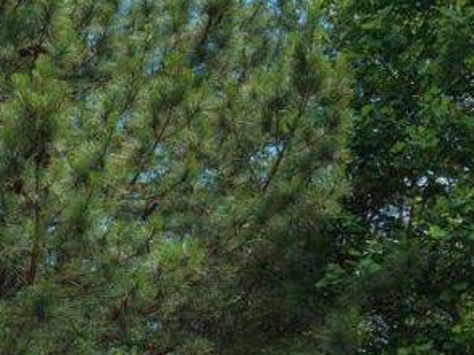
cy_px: 516
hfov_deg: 19.1
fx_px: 1341
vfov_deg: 14.2
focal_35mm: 98
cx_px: -63
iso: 400
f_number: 1.8
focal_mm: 8.67
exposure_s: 1/8000
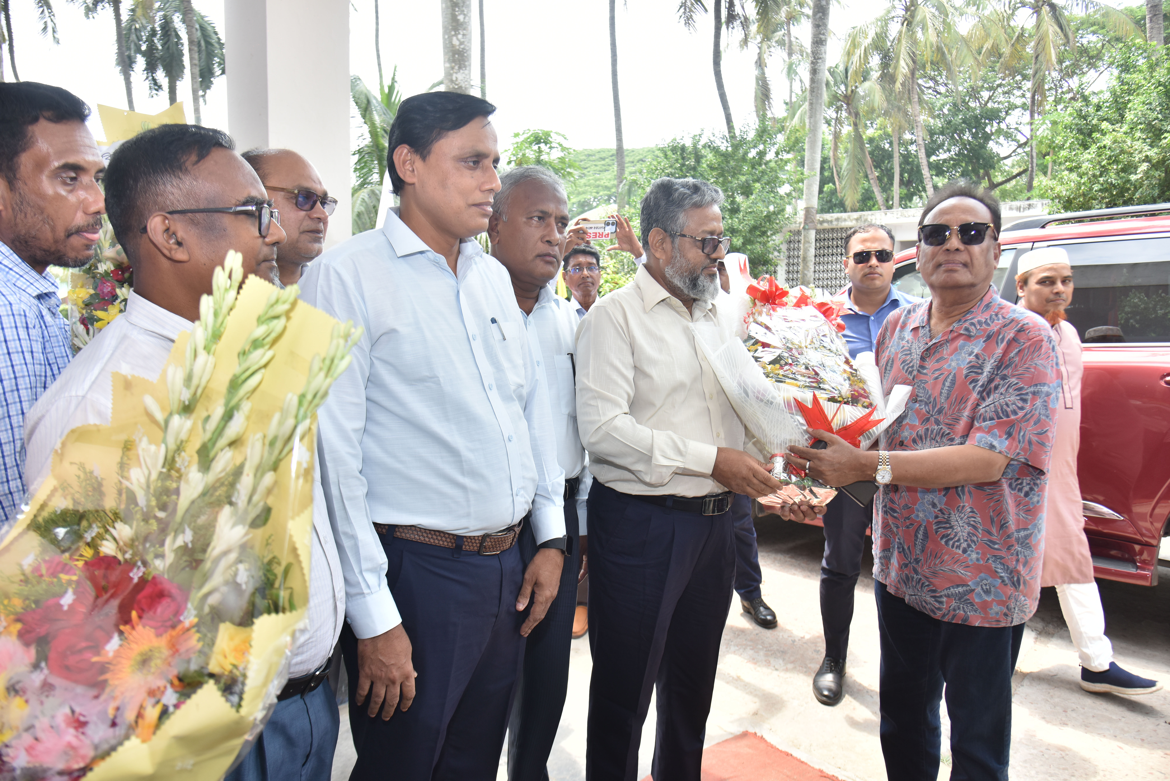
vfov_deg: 53.2
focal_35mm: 24
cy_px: 390
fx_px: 780
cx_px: 585
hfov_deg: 73.7
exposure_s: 1/125
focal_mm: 24
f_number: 5.6
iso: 200
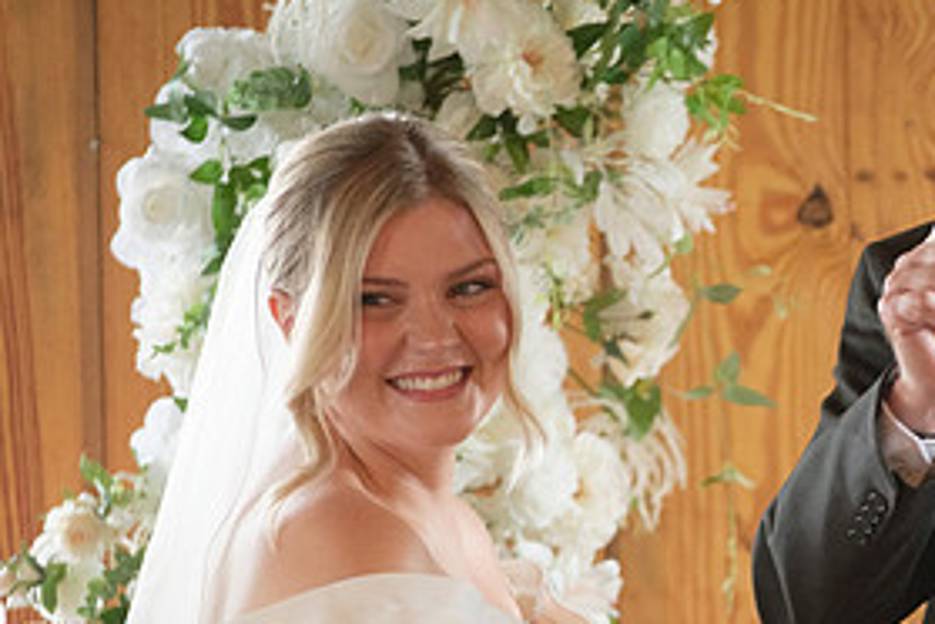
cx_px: 885
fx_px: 10466
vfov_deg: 3.4
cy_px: 525
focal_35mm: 403
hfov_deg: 5.1
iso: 2000
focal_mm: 129.2
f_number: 2.8
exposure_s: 1/125
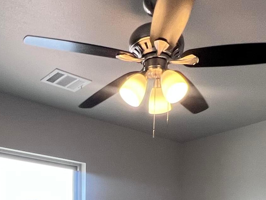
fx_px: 353
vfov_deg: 24.6
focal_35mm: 46
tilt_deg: -6.5
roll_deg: -1.2
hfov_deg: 41.2
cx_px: 125
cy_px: 298
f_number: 1.8
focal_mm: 1.57
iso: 125
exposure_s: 1/120
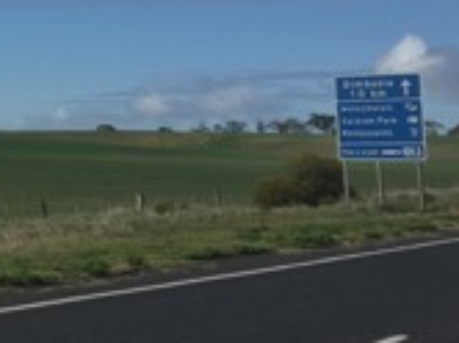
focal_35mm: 91
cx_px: -202
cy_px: 3
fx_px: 1205
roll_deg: -0.3
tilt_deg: +6.7
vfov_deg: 15.9
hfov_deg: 19.2
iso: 32
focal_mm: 4.15
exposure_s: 1/3300
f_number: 2.2
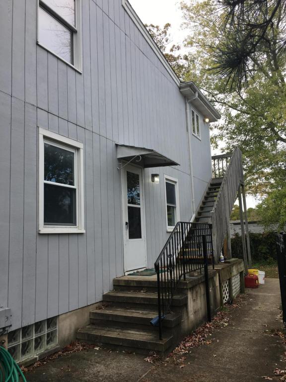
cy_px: 191
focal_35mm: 29
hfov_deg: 48.2
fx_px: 319
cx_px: 143
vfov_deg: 61.7
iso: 25
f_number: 2.2
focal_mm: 4.15
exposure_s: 1/450
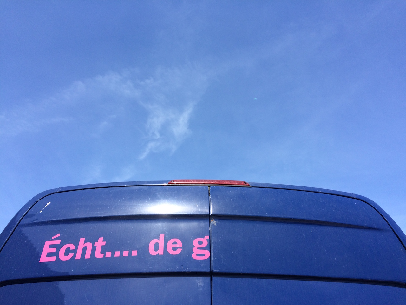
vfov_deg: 48.2
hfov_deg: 61.7
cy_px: 152
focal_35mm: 29
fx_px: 340
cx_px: 203
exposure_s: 1/1208
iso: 32
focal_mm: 4.15
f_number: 2.2
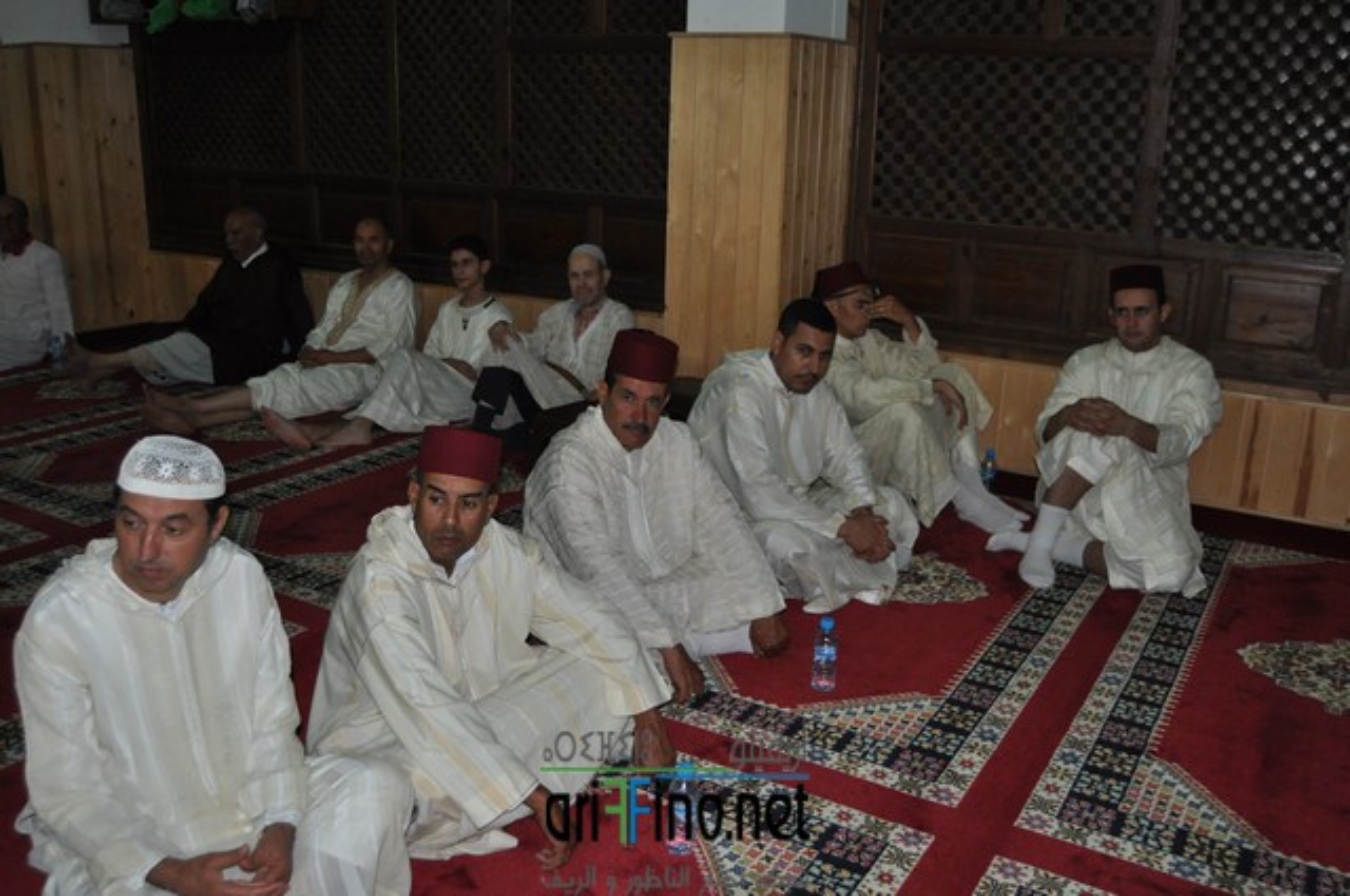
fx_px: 1236
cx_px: 675
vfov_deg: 39.9
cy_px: 448
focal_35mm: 33
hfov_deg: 57.3
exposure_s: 1/60
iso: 800
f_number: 3.5
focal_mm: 22
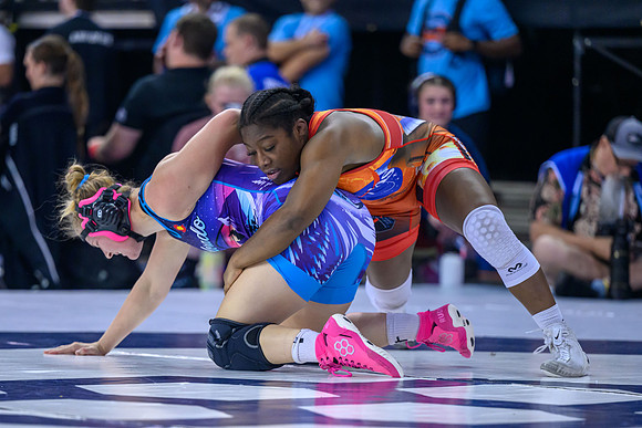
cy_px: 262
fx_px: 3774
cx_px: 279
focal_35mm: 212
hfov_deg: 9.7
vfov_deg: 6.5
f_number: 2.8
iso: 3200
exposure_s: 1/800
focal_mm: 165
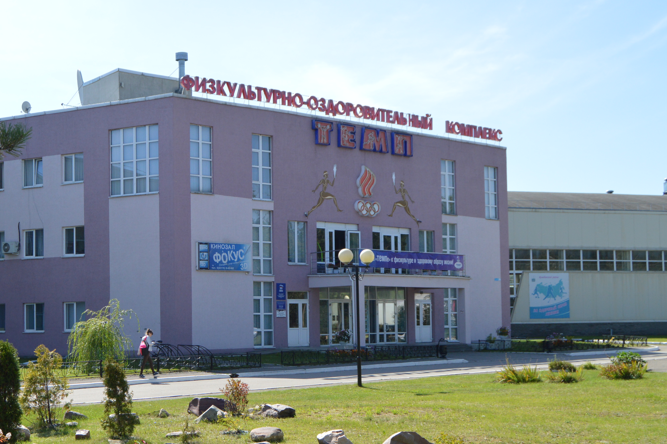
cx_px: 217
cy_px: 272
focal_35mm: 53
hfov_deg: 37.1
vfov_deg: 25.4
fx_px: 981
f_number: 7.1
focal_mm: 26
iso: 400
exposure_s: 1/1000
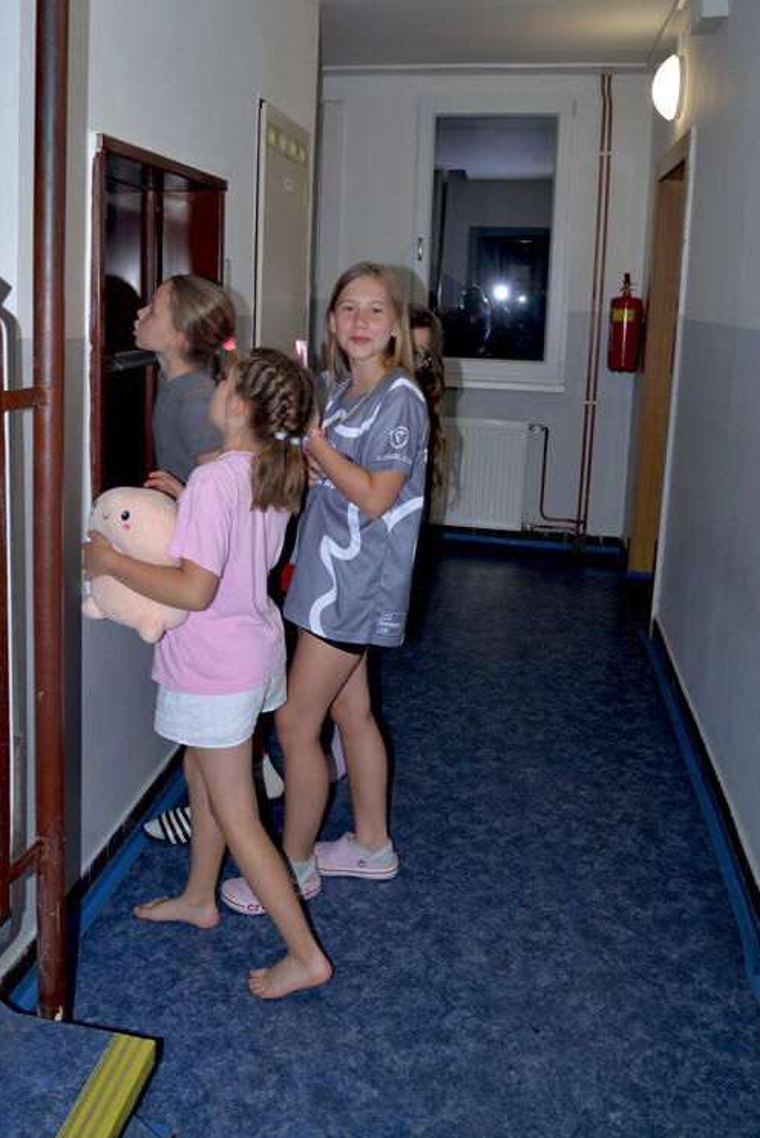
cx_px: 287
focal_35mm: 31
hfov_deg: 42.1
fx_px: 981
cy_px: 440
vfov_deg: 59.6
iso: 640
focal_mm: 24
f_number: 8
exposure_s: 1/80
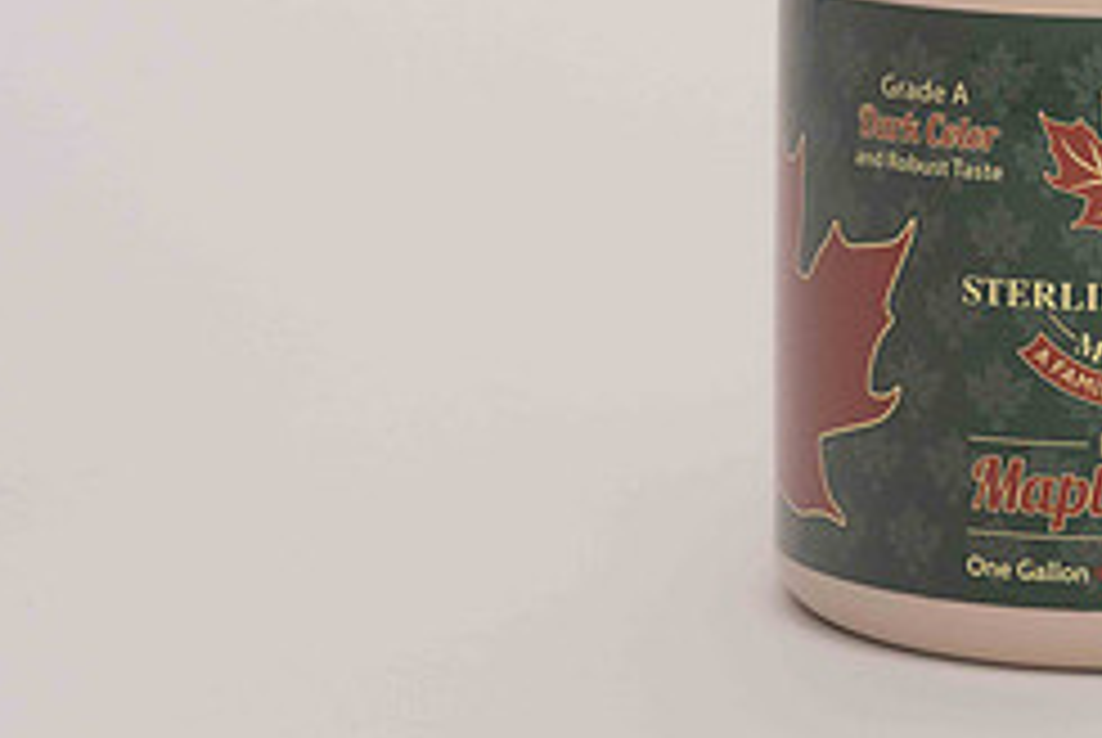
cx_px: 1223
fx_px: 6191
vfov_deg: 6.8
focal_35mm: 202
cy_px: 38
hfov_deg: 10.1
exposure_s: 1/100
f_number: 13
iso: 400
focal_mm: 85
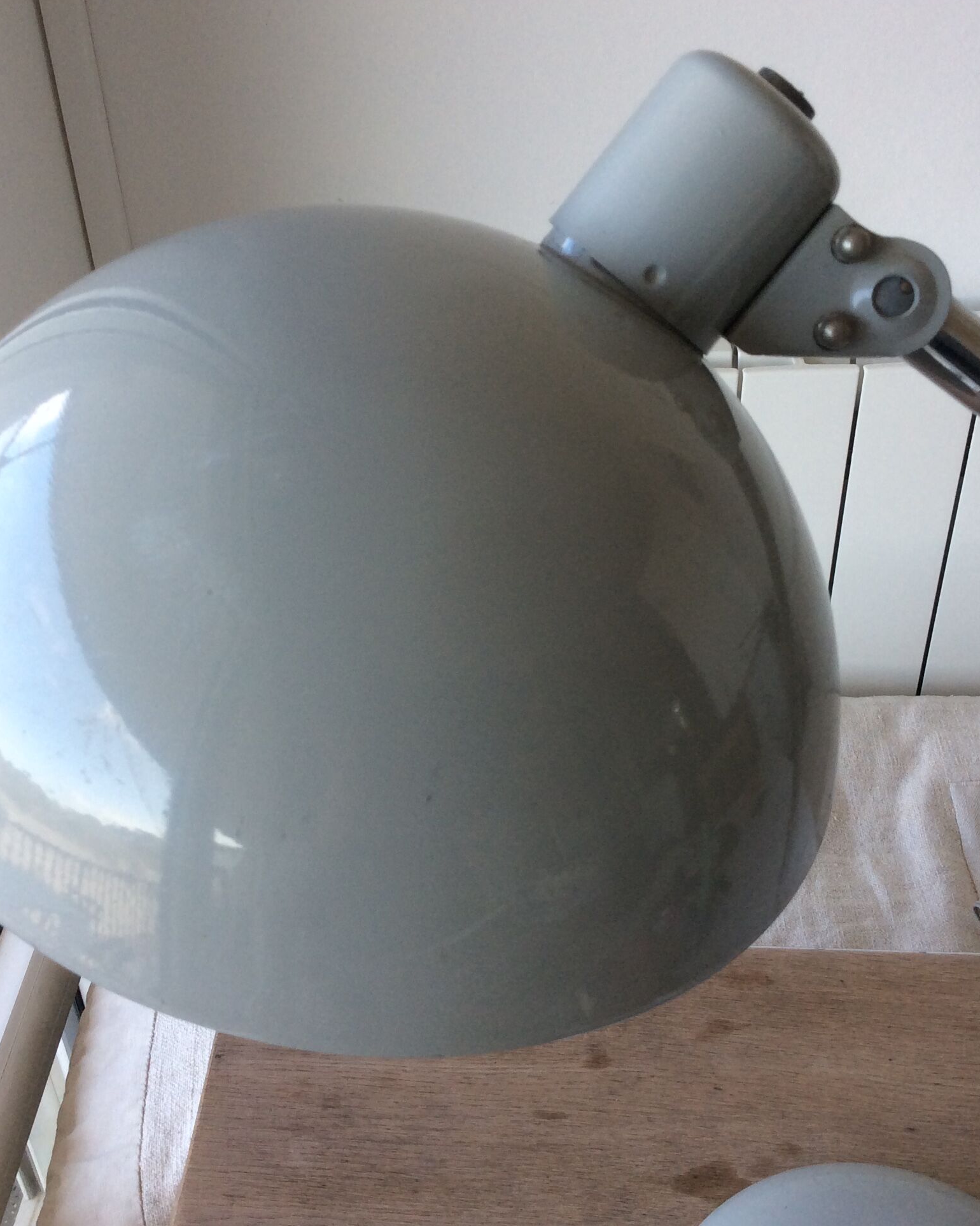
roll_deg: +3.0
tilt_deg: -39.9
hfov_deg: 35.7
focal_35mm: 42
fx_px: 1523
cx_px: 527
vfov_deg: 43.8
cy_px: 610
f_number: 2.4
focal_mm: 3.3
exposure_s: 1/100
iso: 32
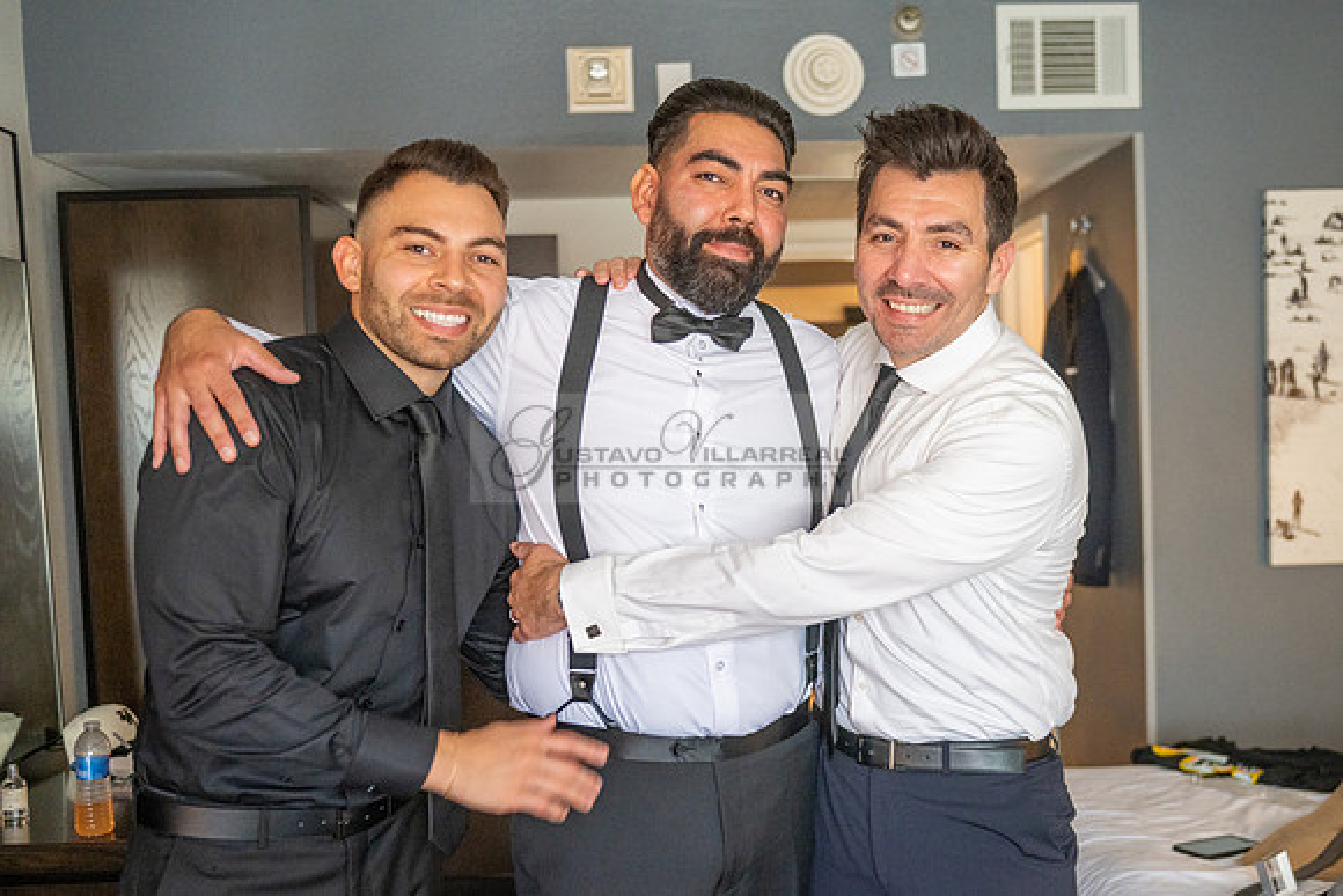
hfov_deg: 43.6
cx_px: 791
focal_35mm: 45
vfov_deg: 30.0
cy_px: 528
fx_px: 1670
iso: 1250
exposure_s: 1/160
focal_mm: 38
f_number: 3.2
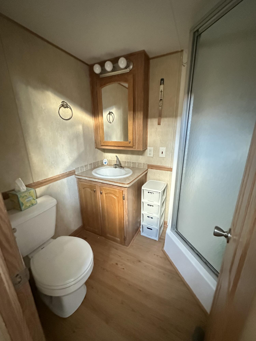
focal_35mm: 14
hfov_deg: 85.7
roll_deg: +0.0
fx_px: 138
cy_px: 170
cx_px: 128
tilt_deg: -16.7
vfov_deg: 102.1
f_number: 2.2
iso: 3200
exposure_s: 1/28
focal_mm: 2.22
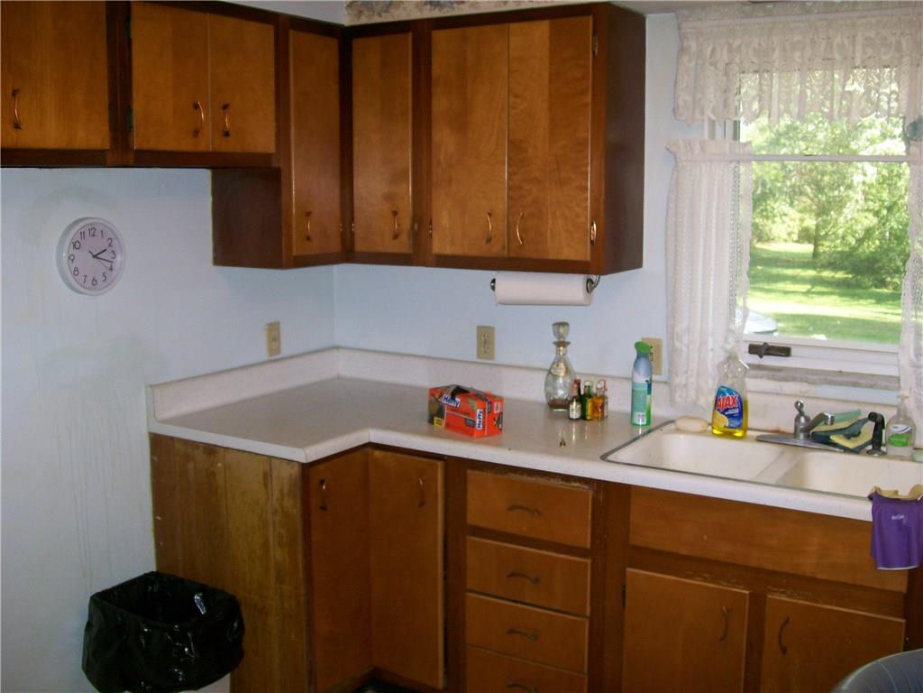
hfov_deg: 51.4
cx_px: 462
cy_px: 346
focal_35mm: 36
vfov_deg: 39.7
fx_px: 960
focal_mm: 6
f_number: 2.7
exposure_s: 1/64
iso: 80
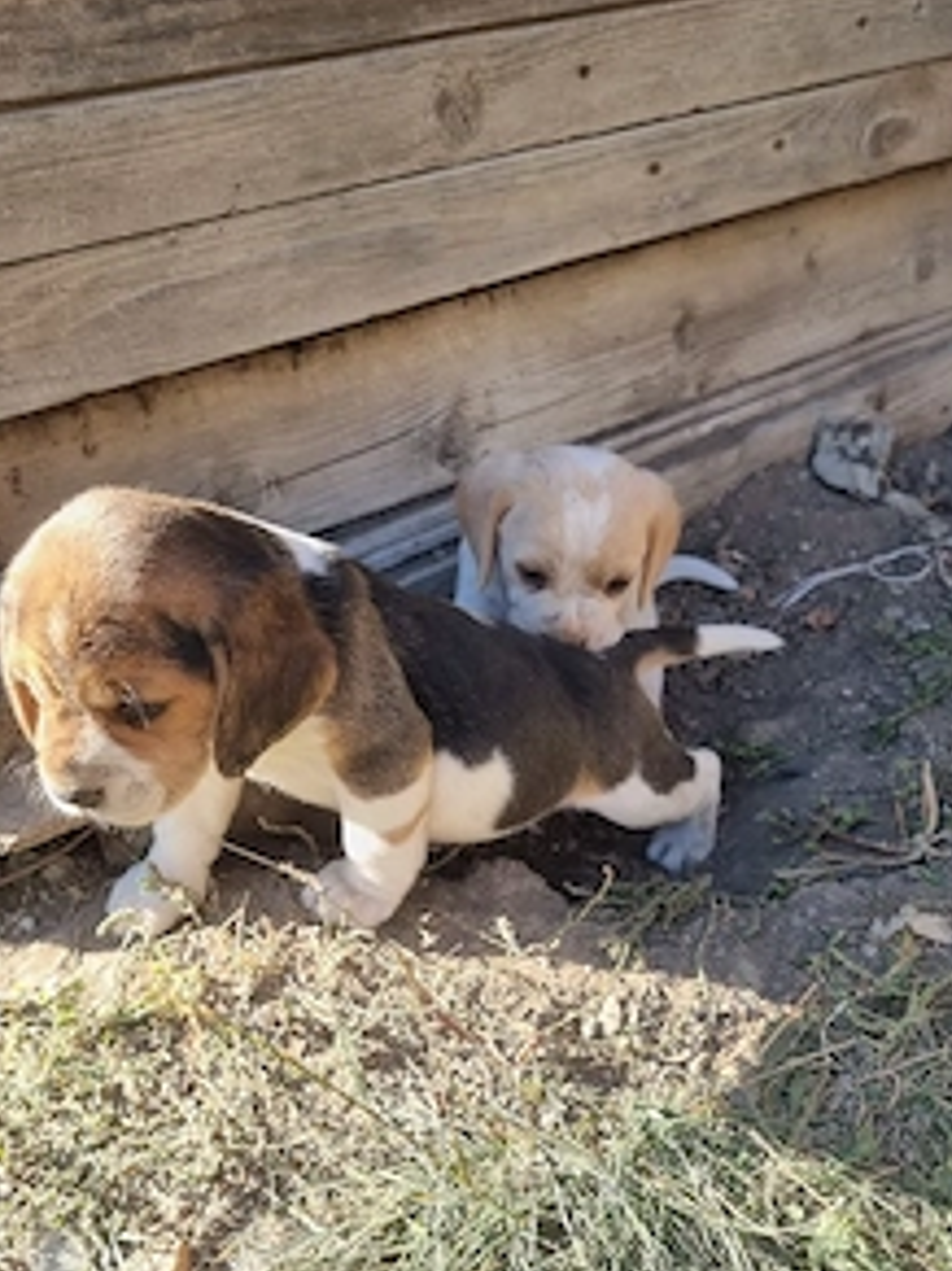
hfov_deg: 42.8
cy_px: 721
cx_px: 555
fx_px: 1211
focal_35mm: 33
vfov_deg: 55.2
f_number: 1.8
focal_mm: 6.7
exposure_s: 1/182
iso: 50
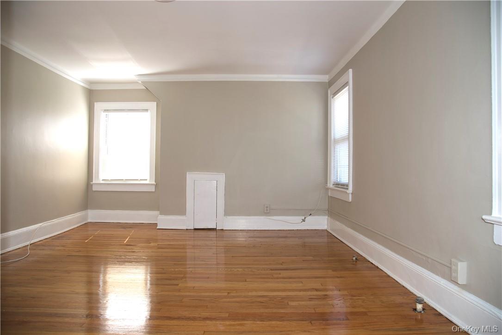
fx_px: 335
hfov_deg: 73.7
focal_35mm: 24
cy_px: 168
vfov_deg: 53.2
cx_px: 251
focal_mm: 24
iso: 360
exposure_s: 1/125
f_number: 5.6
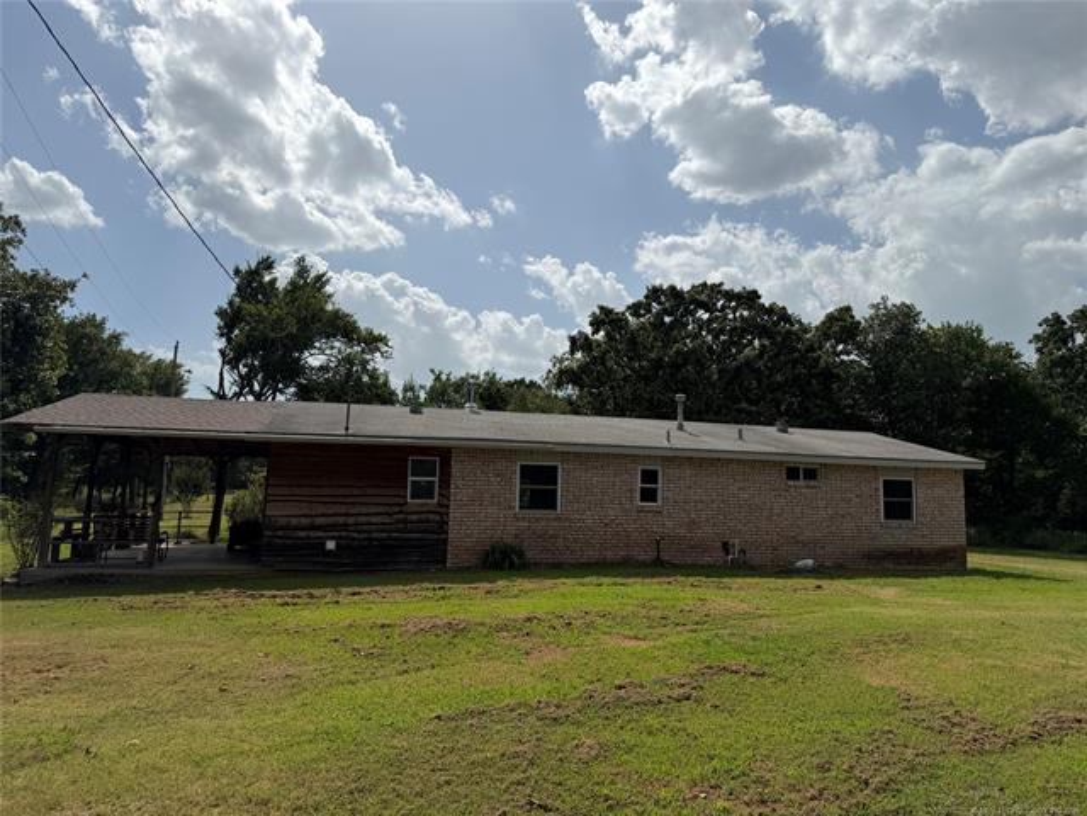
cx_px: 544
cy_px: 408
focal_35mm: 24
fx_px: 754
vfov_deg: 56.8
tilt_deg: +6.7
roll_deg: -1.9
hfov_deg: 71.6
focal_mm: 6.76
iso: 80
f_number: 1.78
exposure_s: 1/14286
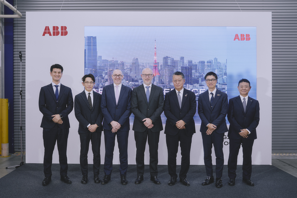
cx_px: 148
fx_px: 272
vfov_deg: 40.0
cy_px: 99
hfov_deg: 57.2
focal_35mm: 33
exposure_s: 1/125
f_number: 2.8
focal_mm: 33
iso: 800
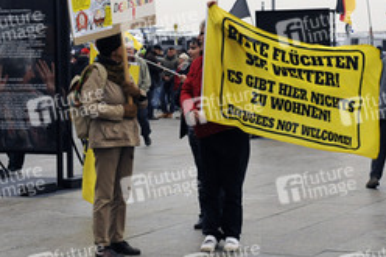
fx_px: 857
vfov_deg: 17.0
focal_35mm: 80
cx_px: 336
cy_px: 69
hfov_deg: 24.7
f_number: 5.6
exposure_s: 1/320
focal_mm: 44
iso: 2000
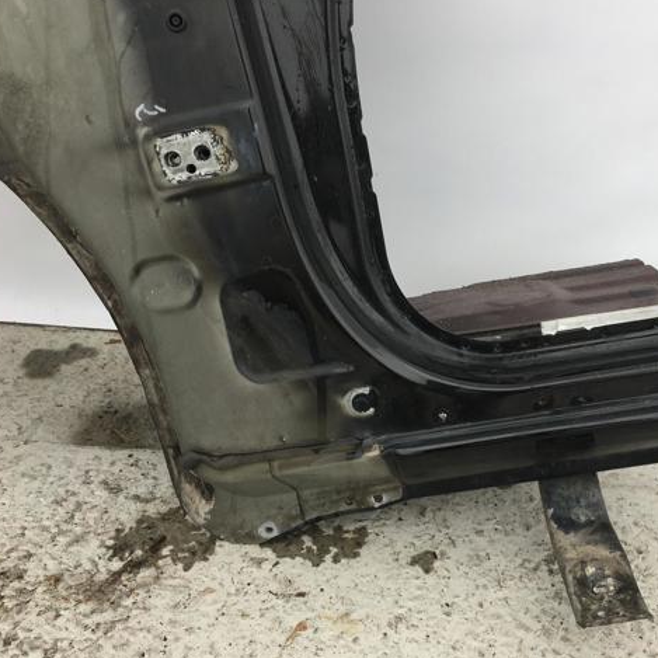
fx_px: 753
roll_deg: -3.8
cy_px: 328
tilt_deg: -25.2
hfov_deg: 46.6
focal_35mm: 35
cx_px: 429
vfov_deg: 47.2
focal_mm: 4.15
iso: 25
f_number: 2.2
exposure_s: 1/148
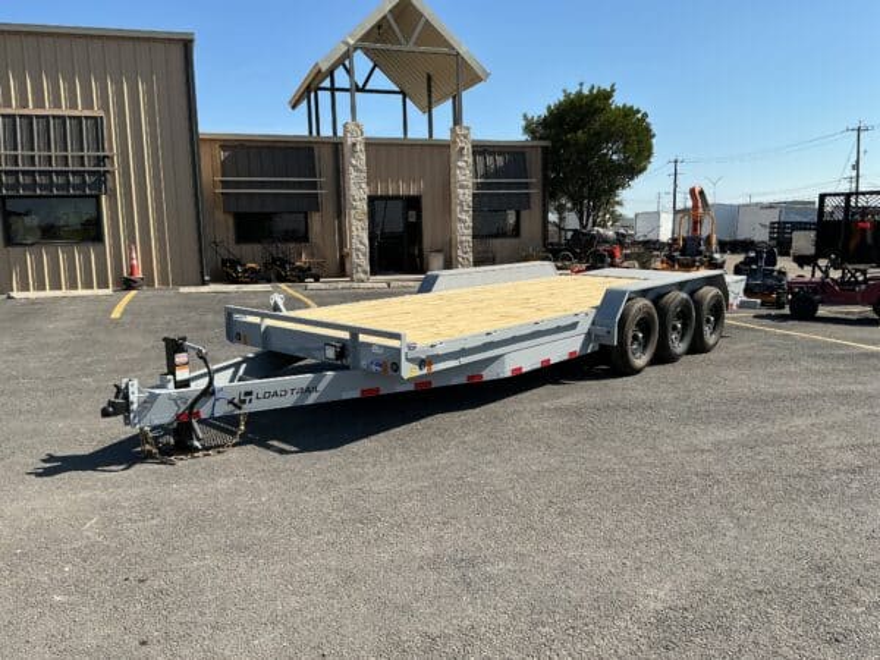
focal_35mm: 29
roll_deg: +2.7
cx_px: 440
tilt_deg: -7.8
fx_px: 737
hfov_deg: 61.7
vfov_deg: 48.2
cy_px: 330
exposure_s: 1/1848
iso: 25
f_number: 1.8
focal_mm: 3
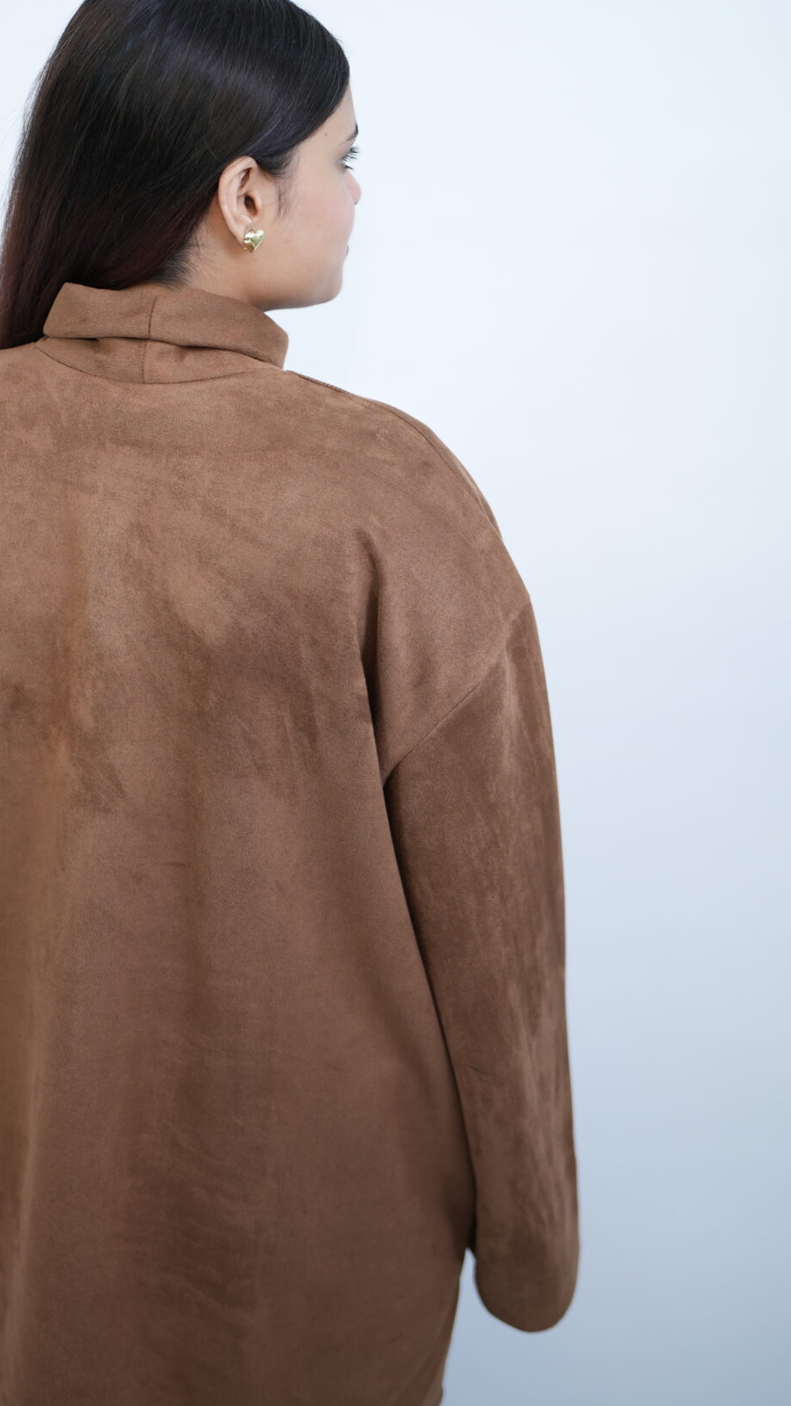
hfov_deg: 20.9
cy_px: 517
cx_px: 199
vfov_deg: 36.4
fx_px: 2126
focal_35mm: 57
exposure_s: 1/200
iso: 160
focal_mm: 35
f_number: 1.4
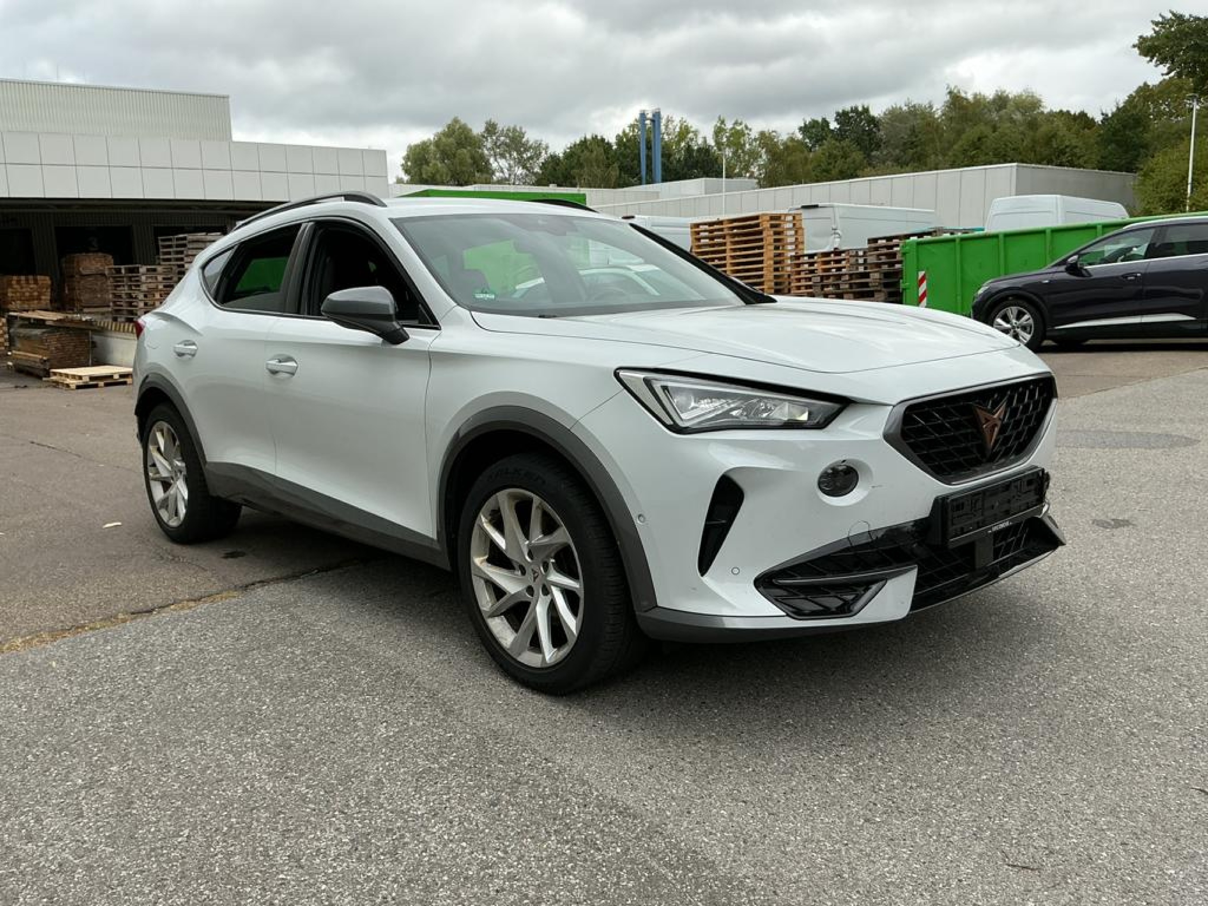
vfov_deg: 48.2
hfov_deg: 61.7
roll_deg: +2.0
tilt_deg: -10.1
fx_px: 1012
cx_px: 604
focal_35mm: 29
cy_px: 453
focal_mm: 3
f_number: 1.8
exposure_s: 1/620
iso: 25
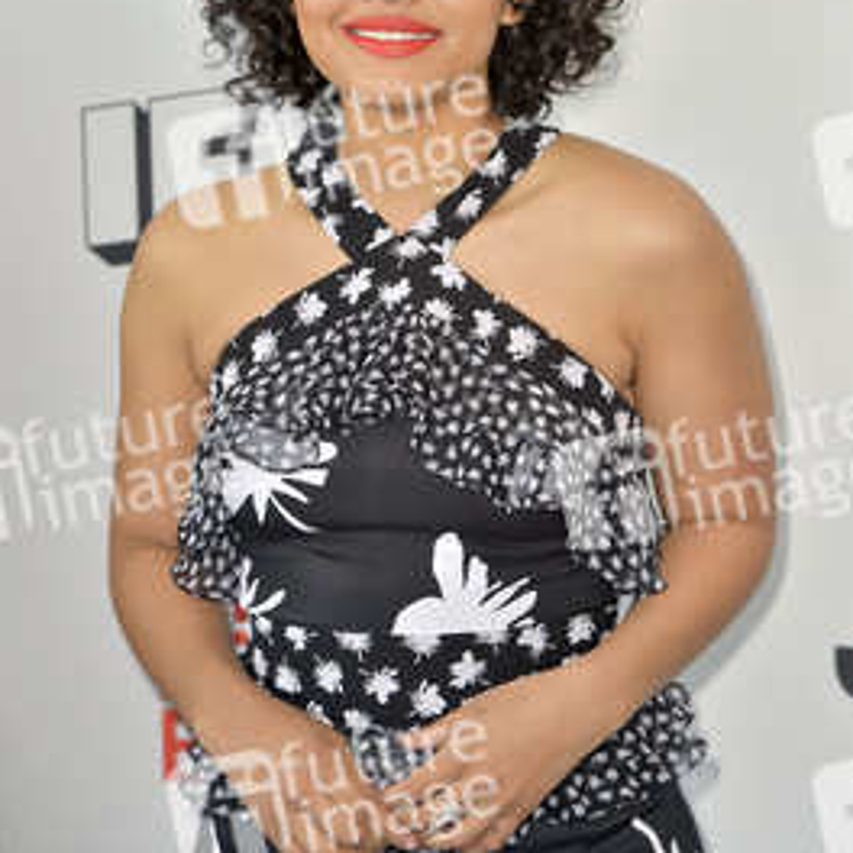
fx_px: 5213
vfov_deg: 9.3
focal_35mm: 187
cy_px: 313
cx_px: 428
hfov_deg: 9.4
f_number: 6.3
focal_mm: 145
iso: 500
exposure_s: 1/320
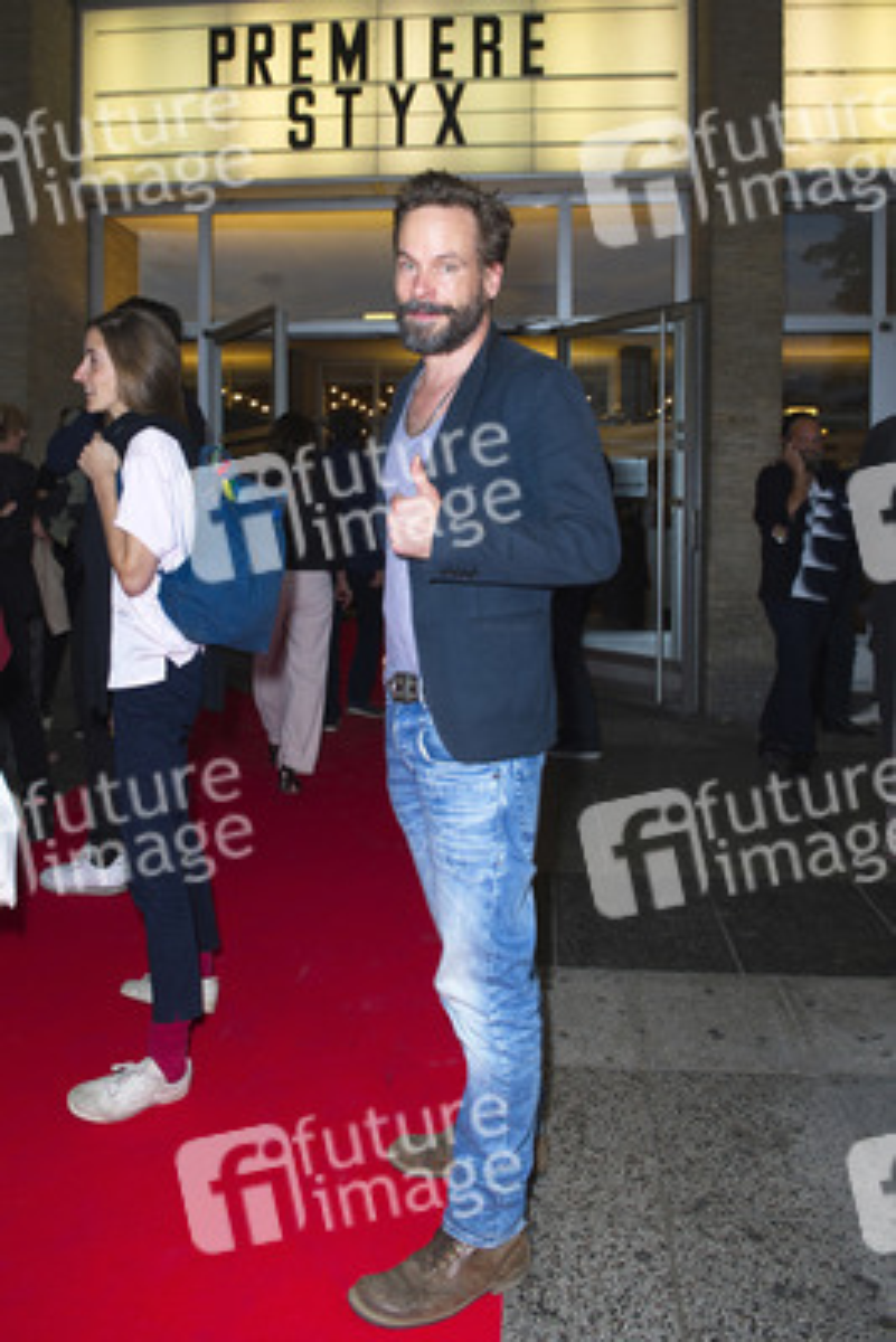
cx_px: 448
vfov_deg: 73.7
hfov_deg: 53.2
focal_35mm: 24
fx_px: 895
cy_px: 671
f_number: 5
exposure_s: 1/160
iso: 400
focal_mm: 24
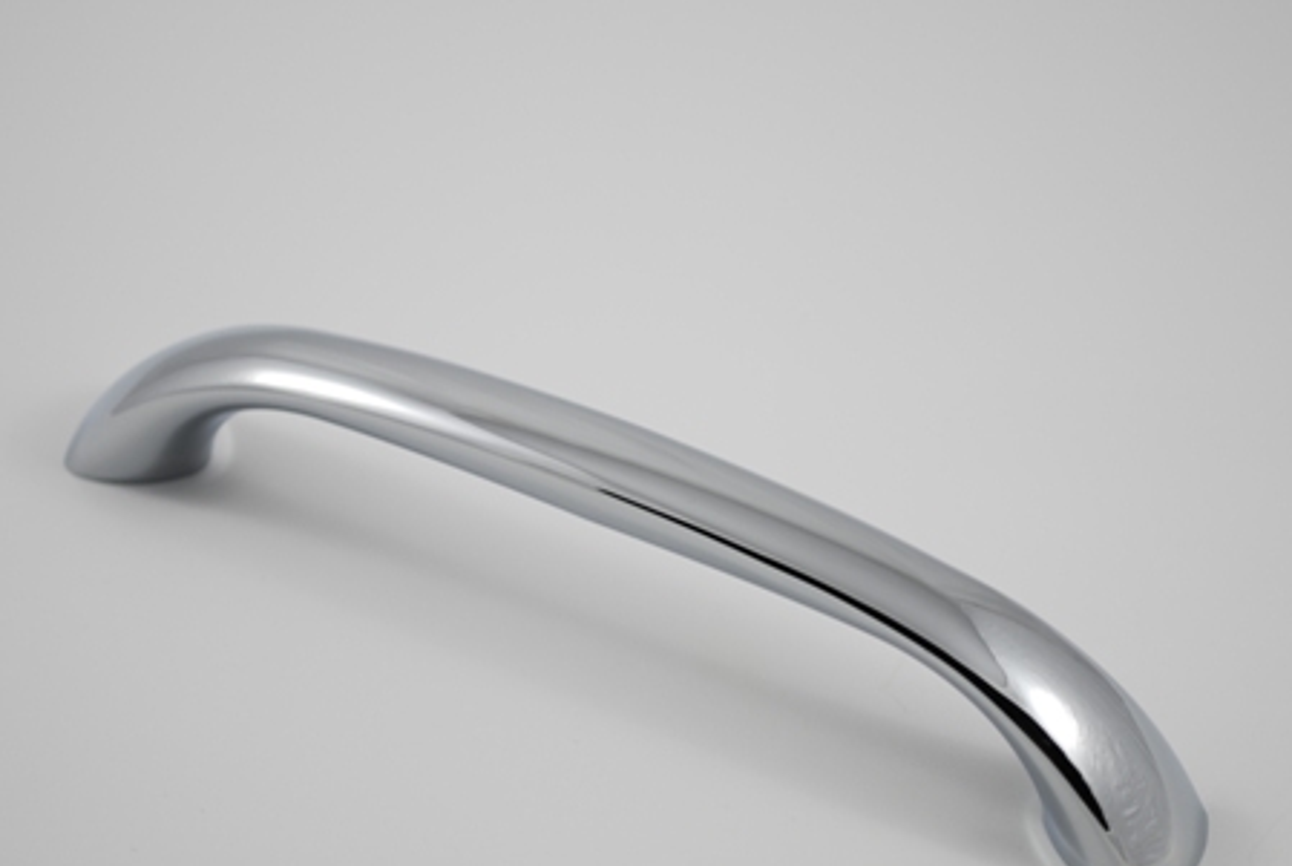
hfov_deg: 21.6
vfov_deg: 14.6
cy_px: 524
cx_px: 662
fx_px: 3379
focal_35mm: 94
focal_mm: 44
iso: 100
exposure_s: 1/30
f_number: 5.3
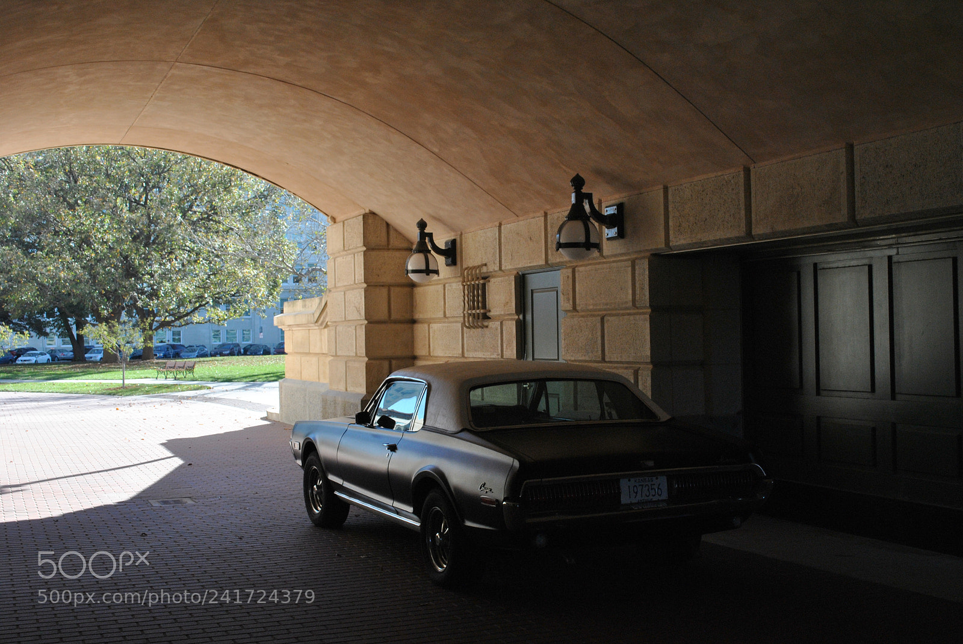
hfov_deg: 44.9
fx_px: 1165
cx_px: 482
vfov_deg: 30.9
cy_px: 322
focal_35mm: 44
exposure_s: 1/250
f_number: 8
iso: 400
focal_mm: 29
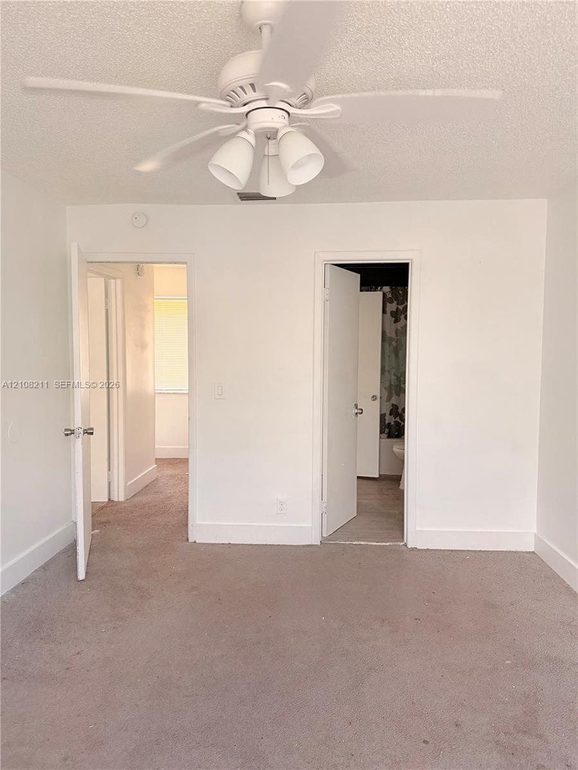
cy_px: 385
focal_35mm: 24
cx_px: 289
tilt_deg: -1.8
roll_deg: -1.6
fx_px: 534
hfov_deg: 56.8
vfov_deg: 71.6
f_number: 1.78
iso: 320
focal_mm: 6.76
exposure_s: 1/60
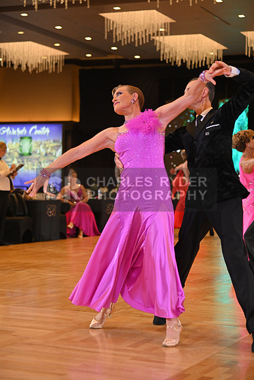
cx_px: 127
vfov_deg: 26.0
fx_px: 825
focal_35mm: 78
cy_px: 190
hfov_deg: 17.5
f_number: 4
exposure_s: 1/400
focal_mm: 78
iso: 1600
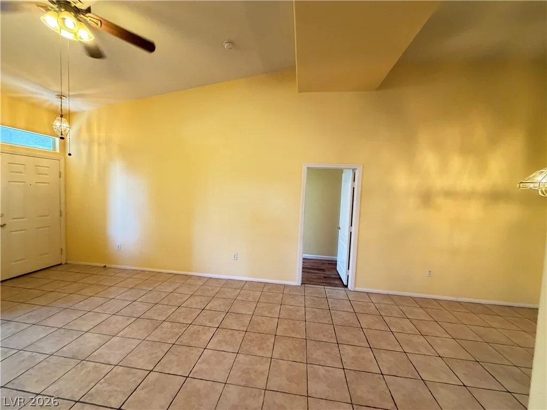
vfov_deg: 85.7
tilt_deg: -3.5
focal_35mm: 14
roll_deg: -1.6
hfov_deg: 102.1
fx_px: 221
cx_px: 274
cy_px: 205
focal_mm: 2.22
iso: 640
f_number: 2.2
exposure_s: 1/60
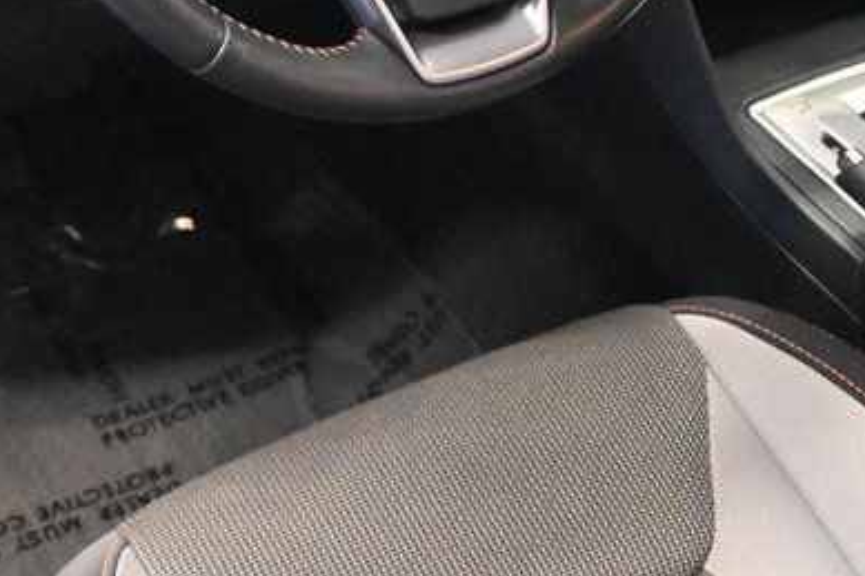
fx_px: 1897
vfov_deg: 16.7
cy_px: -69
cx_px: 491
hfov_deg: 25.7
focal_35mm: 79
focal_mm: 20
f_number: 3.8
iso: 12800
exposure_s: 1/60
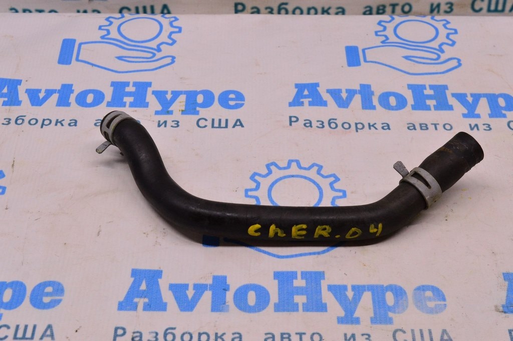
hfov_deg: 33.4
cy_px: 170
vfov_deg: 22.6
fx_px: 854
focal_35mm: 60
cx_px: 256
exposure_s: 1/125
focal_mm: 40
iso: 1600
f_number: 8
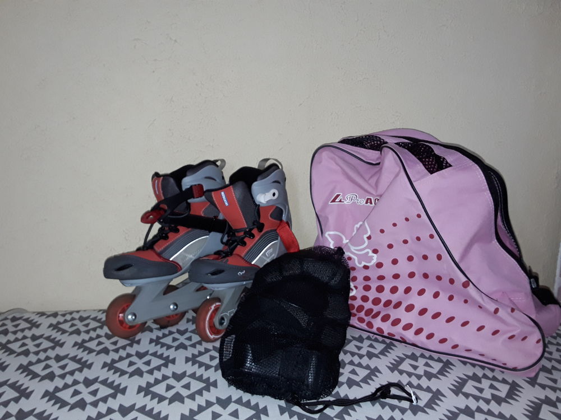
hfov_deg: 65.3
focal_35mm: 27
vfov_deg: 51.4
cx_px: 280
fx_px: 438
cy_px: 210
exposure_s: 1/33
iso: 80
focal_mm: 2.91
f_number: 1.9
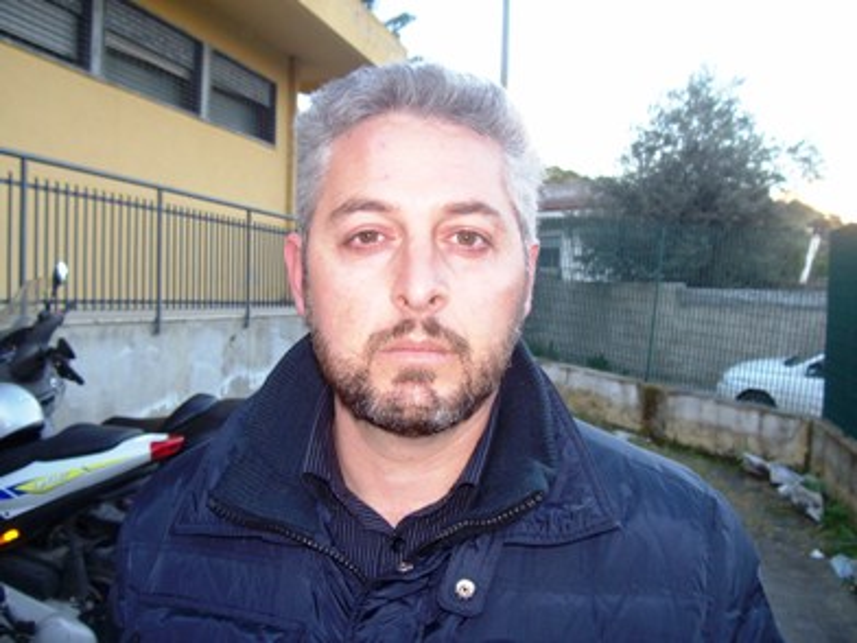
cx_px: 428
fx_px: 842
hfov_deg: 54.0
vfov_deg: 41.8
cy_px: 322
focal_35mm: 34
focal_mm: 5.6
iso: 80
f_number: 2.7
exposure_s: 1/64
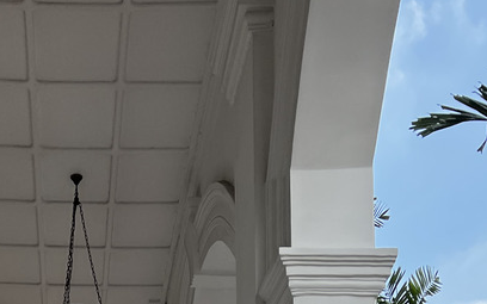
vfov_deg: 12.9
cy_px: 694
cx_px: 113
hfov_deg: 25.2
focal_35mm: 81
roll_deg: +0.3
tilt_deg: +3.4
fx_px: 1075
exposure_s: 1/840
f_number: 1.5
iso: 50
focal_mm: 5.7
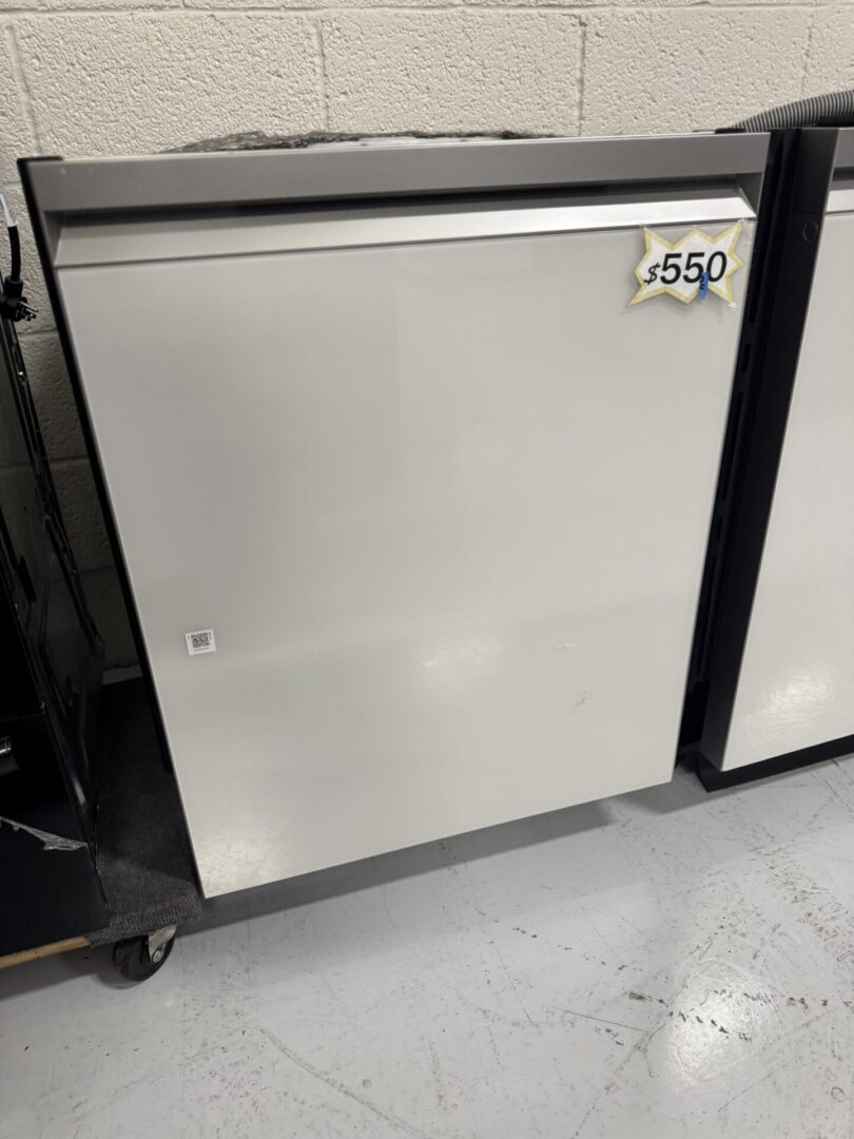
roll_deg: +2.3
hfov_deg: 56.8
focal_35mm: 24
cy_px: 570
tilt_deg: -28.8
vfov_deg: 71.6
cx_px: 427
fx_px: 789
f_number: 1.78
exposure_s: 1/60
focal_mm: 6.76
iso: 200
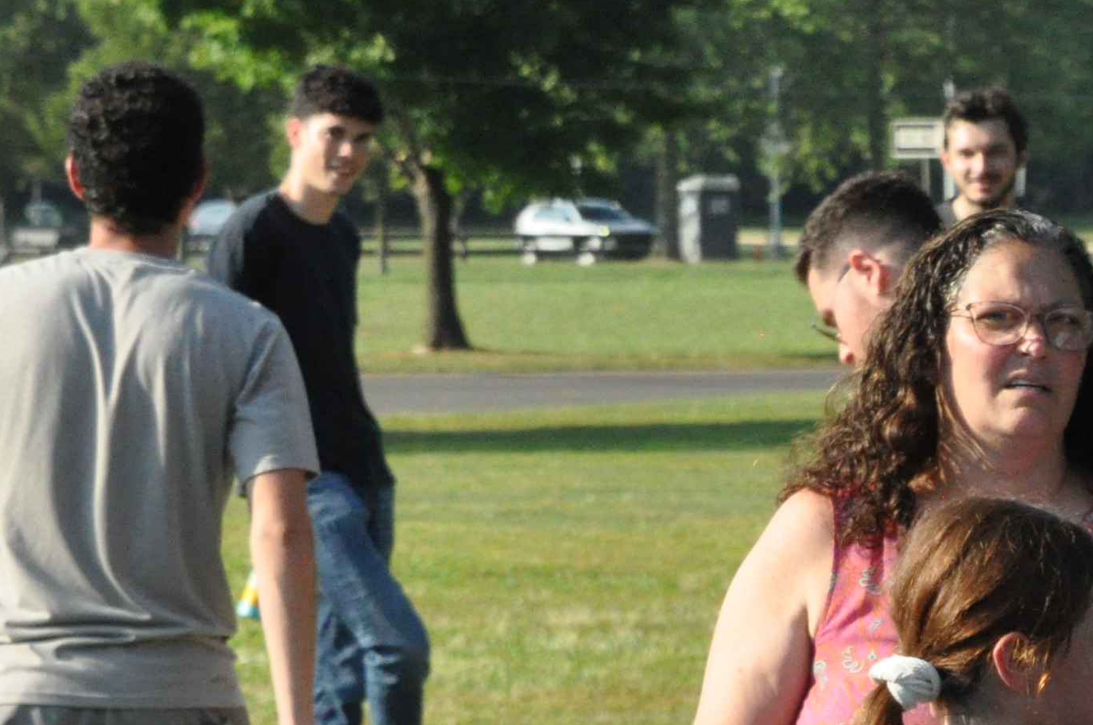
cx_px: 1541
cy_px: 907
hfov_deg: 4.9
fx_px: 12765
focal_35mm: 421
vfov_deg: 3.3
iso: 1600
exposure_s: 1/500
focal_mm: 90
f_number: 11
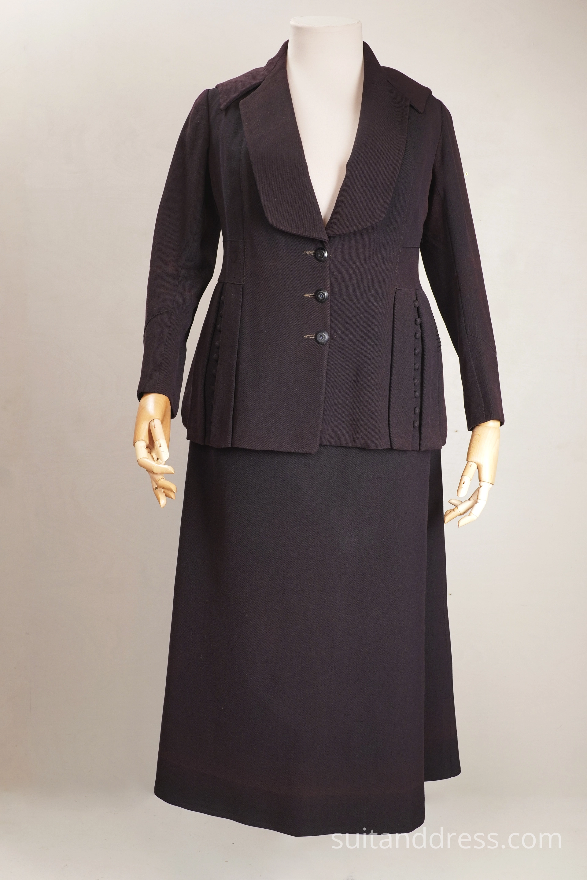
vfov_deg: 41.1
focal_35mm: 48
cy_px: 440
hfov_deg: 28.1
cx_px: 294
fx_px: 1174
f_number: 8
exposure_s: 1/15
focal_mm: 32
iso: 320
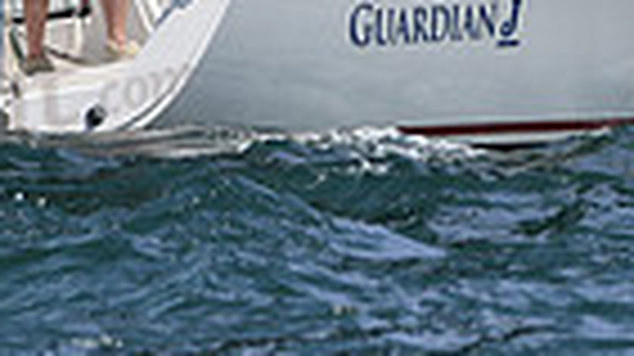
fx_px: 29005
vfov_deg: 0.7
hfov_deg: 1.3
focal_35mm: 1727
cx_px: 432
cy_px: -155
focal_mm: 400
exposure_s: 1/1600
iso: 320
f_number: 7.1
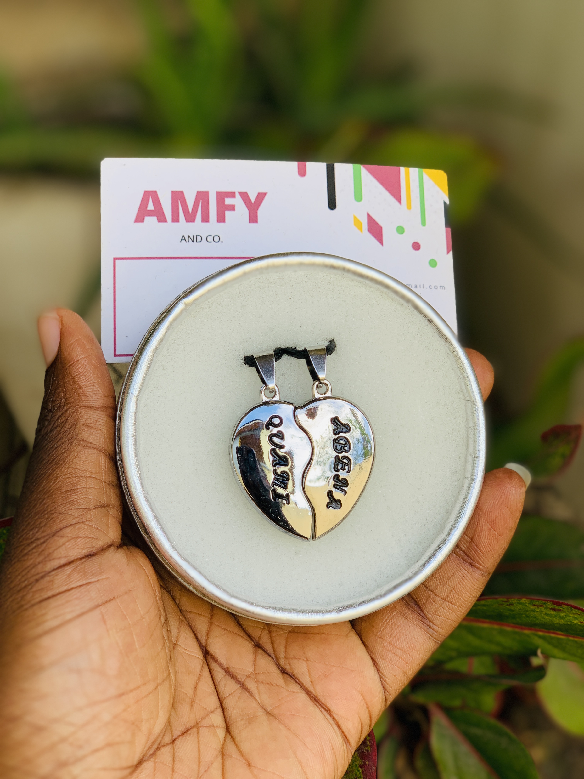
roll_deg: -2.5
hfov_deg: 28.0
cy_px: 390
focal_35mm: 52
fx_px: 1170
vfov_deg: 36.8
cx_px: 292
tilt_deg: -28.6
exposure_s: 1/176
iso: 16
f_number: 2.4
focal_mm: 6
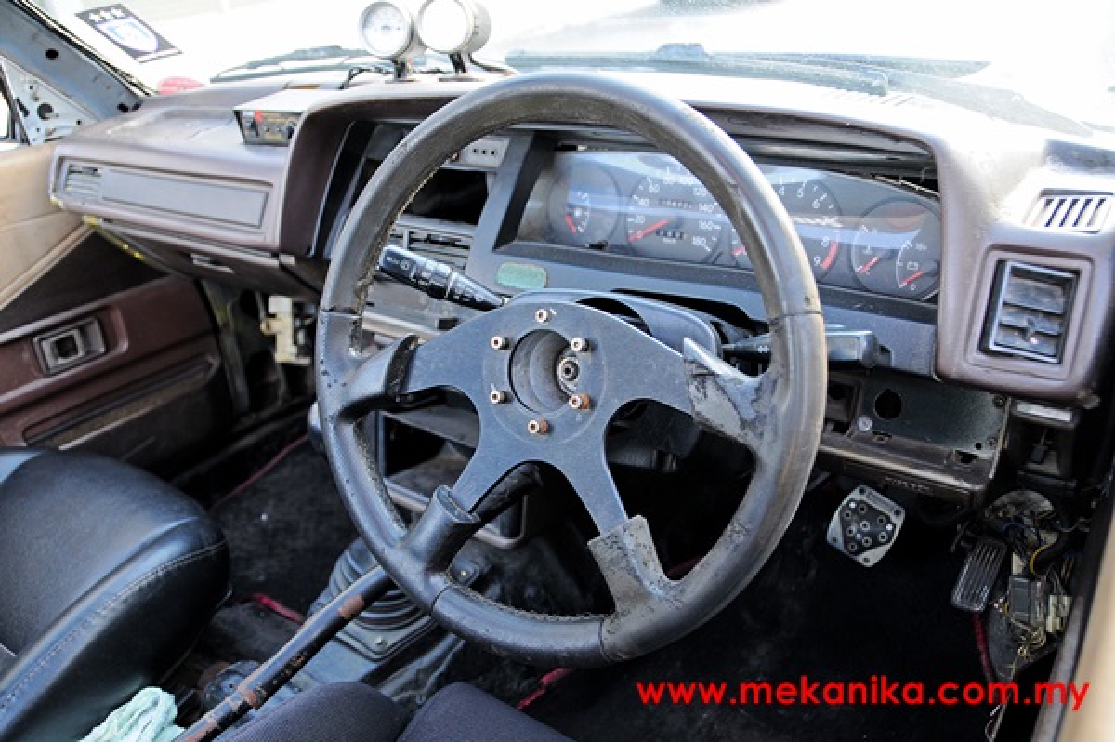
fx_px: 928
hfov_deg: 62.0
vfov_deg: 43.5
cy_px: 371
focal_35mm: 30
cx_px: 558
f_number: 3.5
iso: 320
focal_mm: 20
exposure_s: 1/60
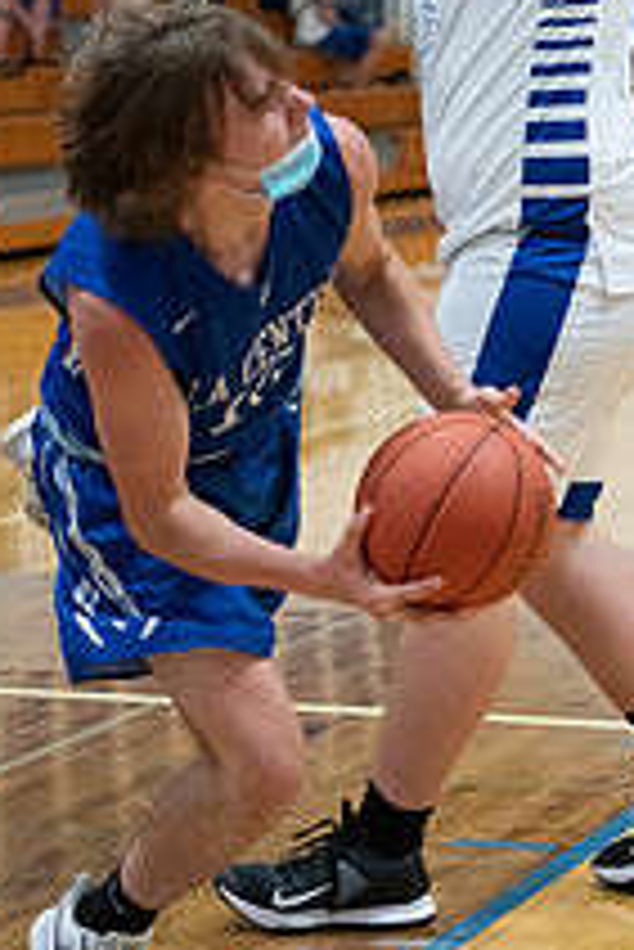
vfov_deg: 13.8
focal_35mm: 149
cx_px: 468
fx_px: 3929
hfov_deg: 9.2
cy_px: 518
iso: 10000
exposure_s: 1/1000
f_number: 2.8
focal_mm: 70
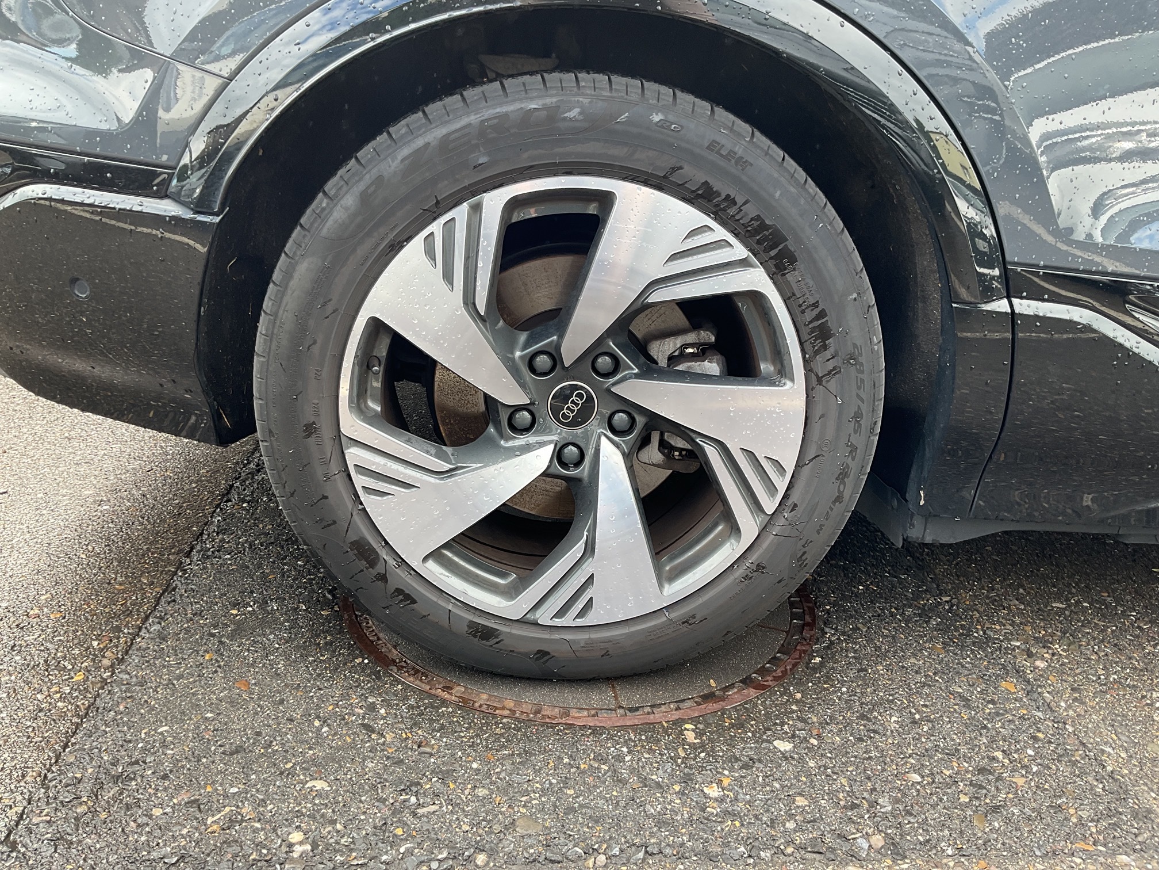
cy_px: 435
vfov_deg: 48.2
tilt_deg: -17.9
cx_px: 580
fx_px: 971
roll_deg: -0.8
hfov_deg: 61.7
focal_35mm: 29
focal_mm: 3
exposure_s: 1/100
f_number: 1.8
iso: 20
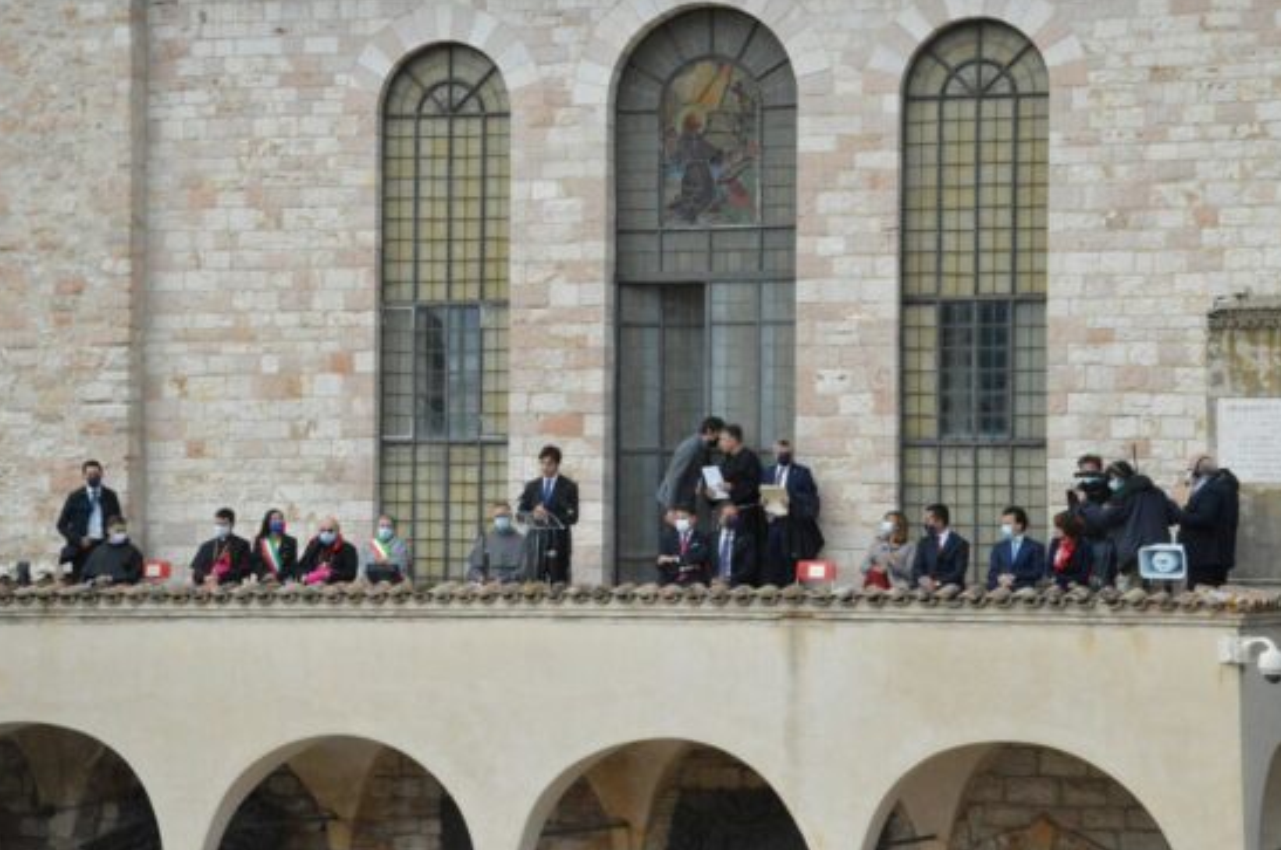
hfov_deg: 19.1
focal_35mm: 107
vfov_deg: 12.8
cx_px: 574
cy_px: 384
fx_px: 3802
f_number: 11
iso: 3200
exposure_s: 1/2000
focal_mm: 60
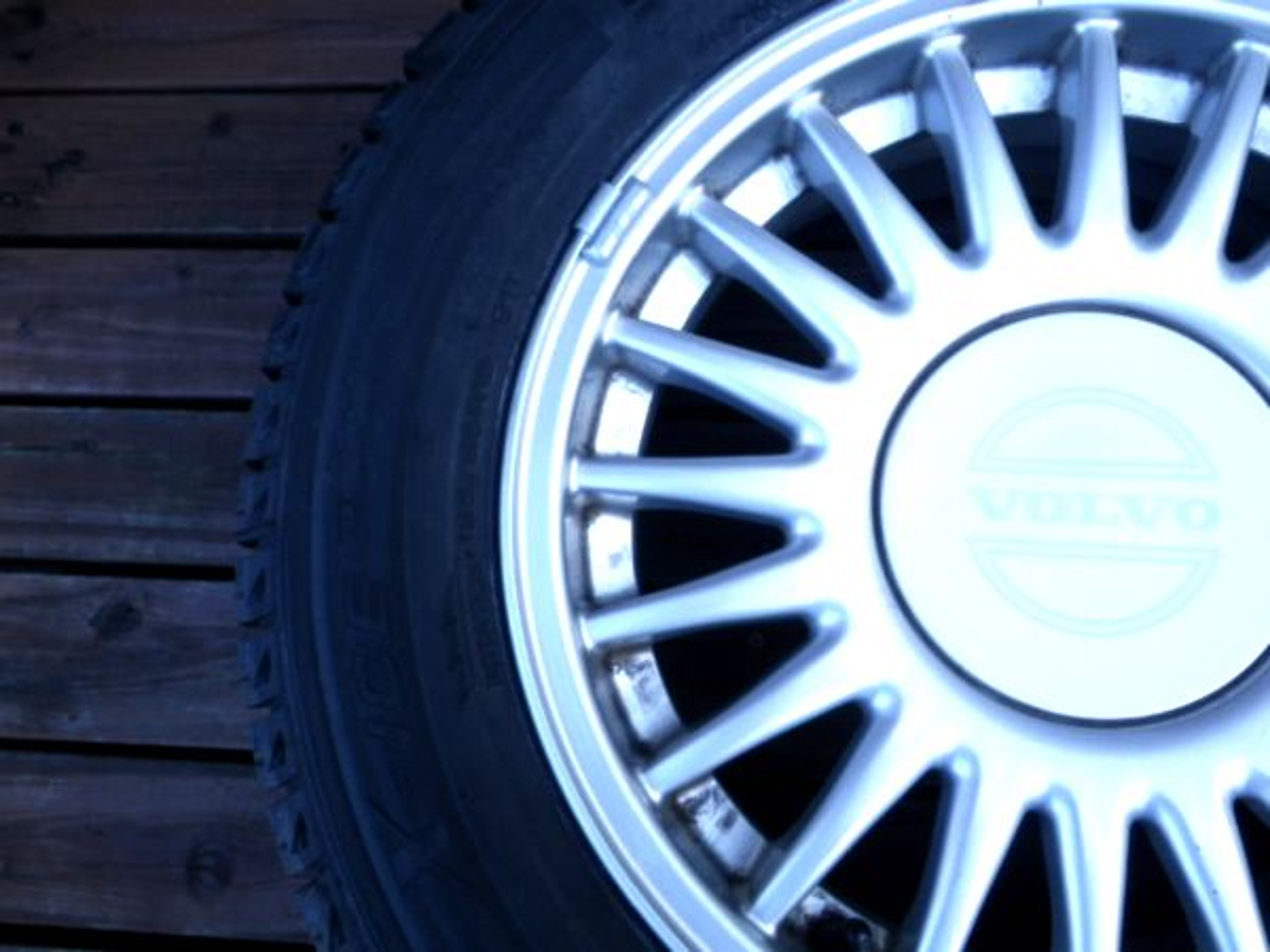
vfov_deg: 49.7
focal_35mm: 28
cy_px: 476
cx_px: 635
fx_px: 1027
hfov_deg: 63.4
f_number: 3.5
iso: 80
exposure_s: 1/100
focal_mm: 5
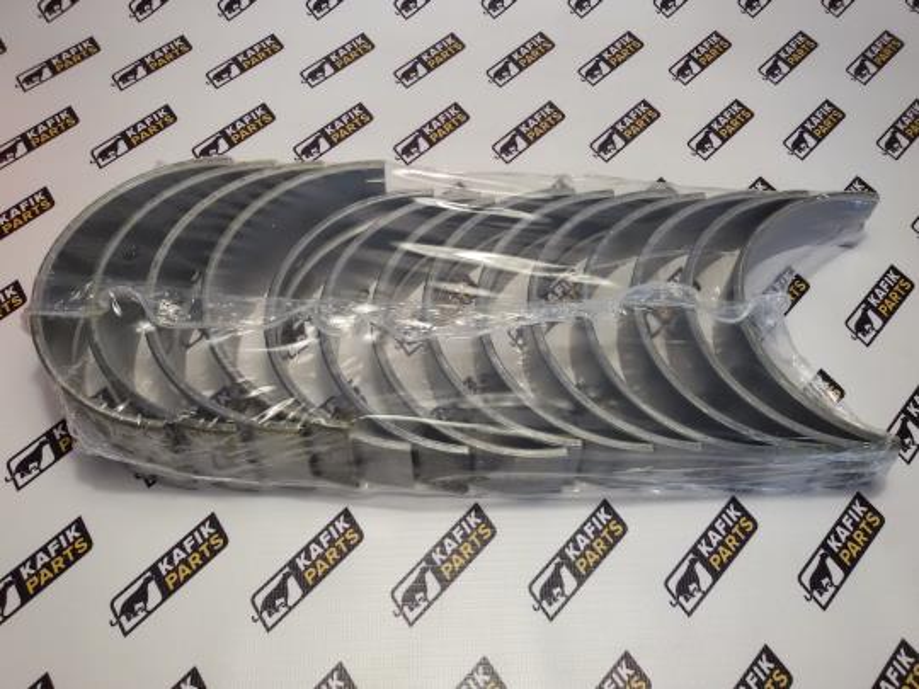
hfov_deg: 58.4
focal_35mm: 31
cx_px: 460
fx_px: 823
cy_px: 344
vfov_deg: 45.4
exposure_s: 1/50
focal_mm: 2.93
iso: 50
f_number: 2.4
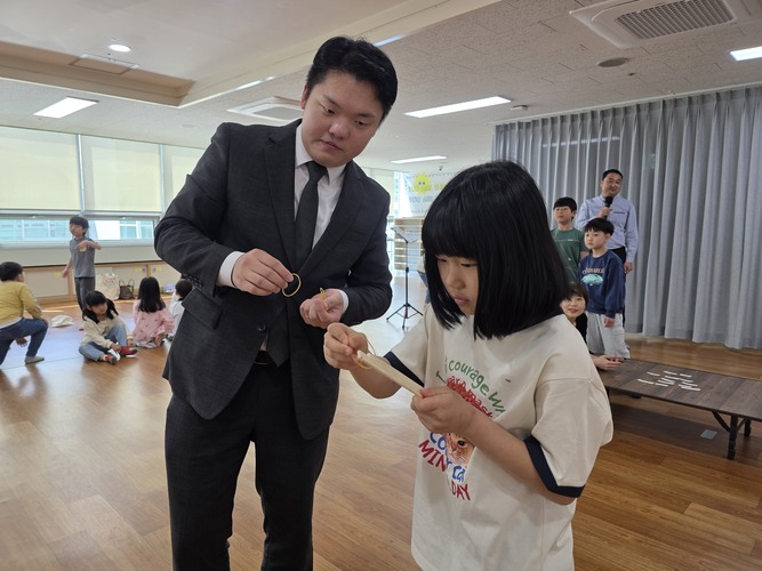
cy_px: 286
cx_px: 381
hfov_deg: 73.9
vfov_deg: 58.9
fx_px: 506
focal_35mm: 23
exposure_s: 1/120
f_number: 1.7
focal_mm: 6.3
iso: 80
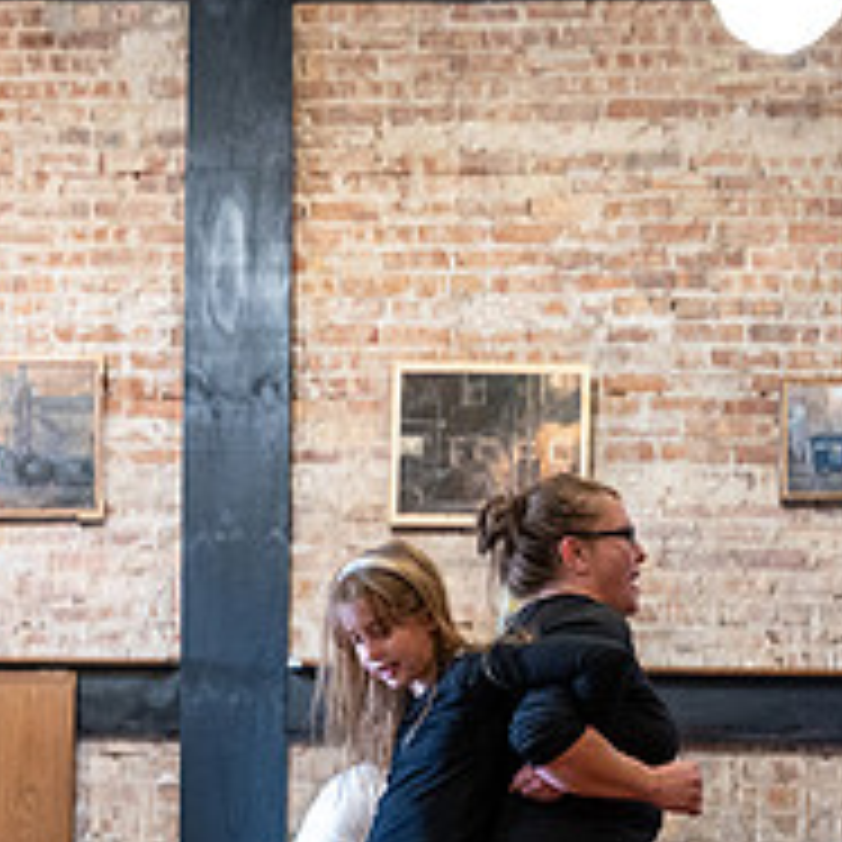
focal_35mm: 70
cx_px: 266
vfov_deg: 24.1
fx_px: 1926
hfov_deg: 24.5
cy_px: 729
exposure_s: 1/125
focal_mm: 26.5
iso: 3200
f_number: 4
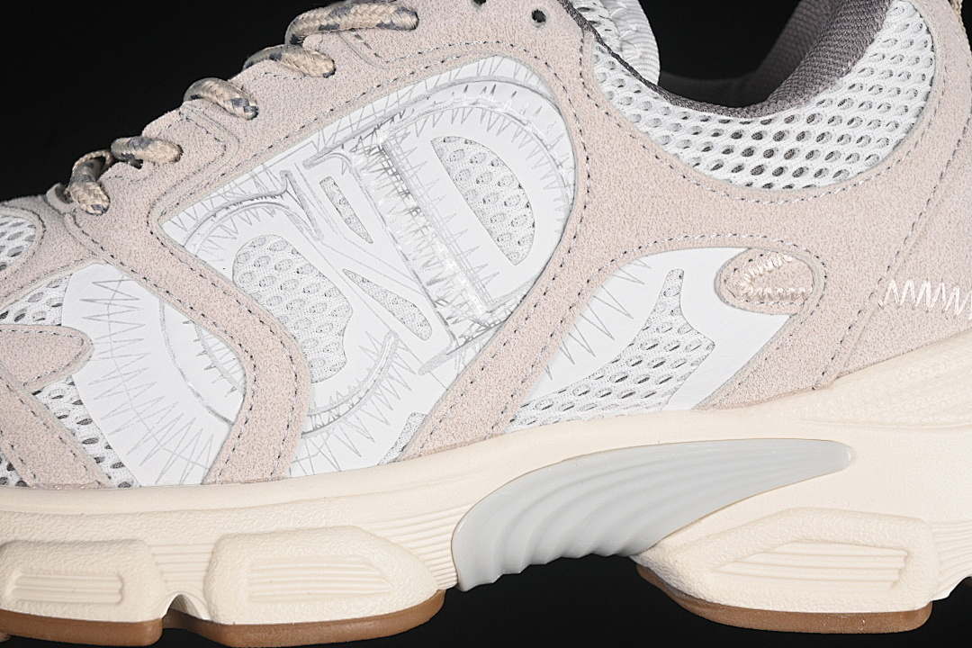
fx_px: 2025
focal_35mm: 75
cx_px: 486
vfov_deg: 18.2
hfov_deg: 27.0
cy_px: 324
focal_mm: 50
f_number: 7.1
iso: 160
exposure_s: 1/60
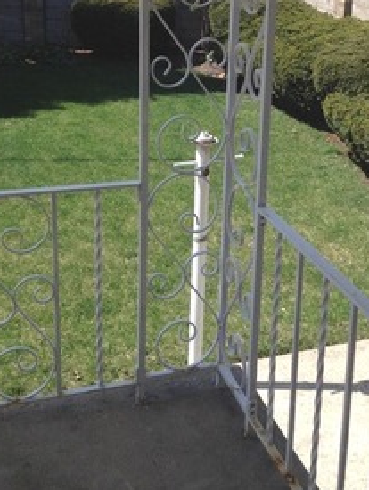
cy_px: 157
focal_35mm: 61
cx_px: 239
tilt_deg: -17.1
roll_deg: -0.5
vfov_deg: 31.4
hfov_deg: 24.0
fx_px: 865
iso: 50
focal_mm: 4.28
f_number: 2.4
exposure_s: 1/1284
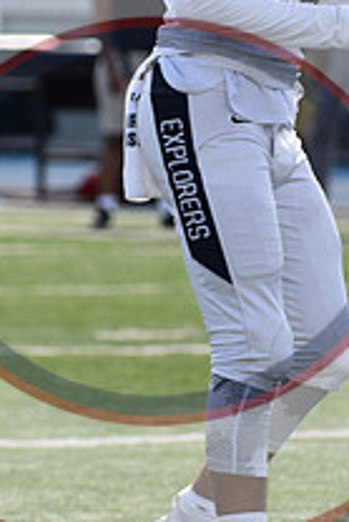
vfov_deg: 2.2
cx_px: 147
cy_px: 221
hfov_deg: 1.5
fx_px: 13355
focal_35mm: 920
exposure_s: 1/1250
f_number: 5.6
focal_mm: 220
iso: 400
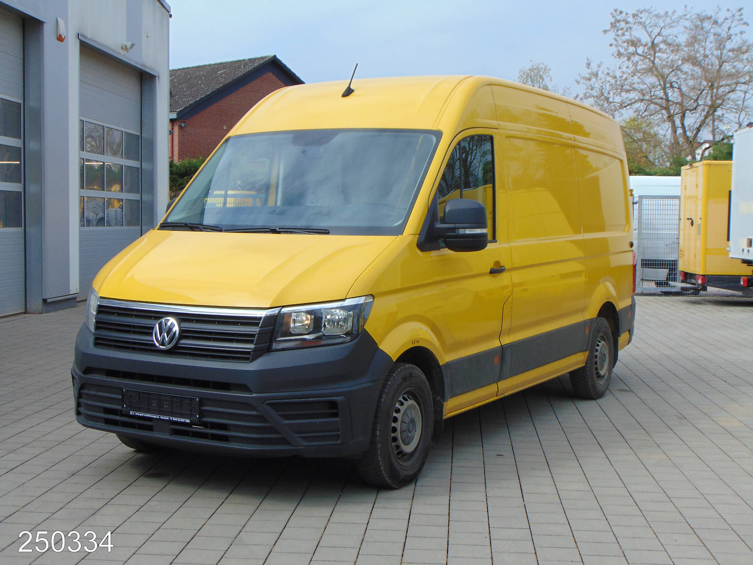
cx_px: 376
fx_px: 1088
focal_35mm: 50
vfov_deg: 29.1
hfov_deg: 38.2
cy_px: 282
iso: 100
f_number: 9
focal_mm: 9
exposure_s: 1/200
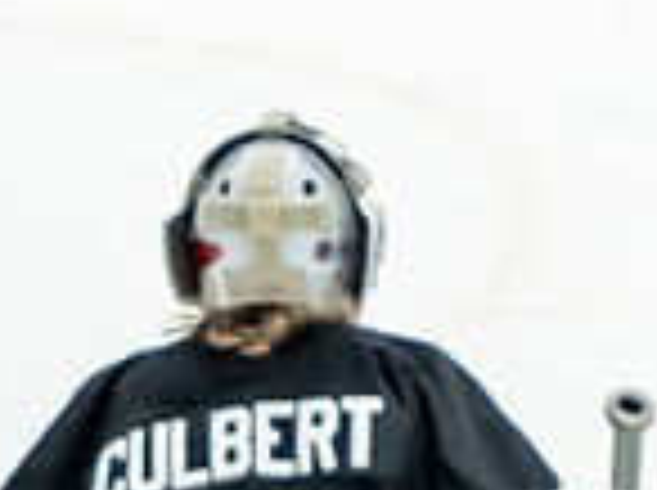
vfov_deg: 4.9
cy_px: -474
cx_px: 1398
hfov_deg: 6.4
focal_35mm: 299
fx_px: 5666
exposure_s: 1/1000
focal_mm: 42
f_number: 2.8
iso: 2500
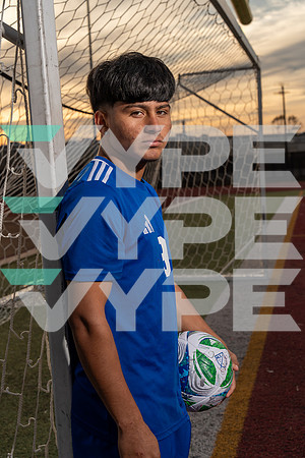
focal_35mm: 61
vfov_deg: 32.9
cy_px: 229
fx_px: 775
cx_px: 152
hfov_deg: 22.3
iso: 100
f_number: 8
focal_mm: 61
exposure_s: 1/250
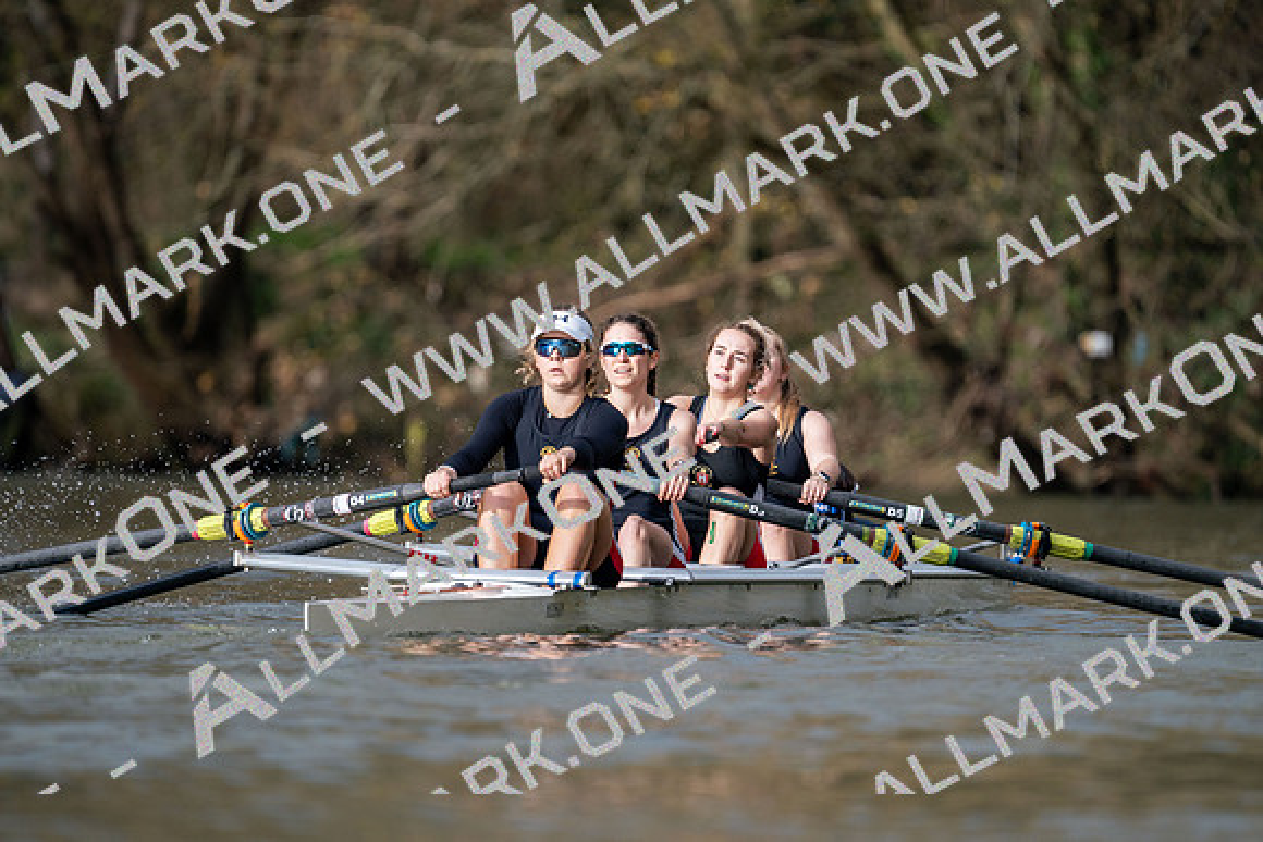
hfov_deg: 3.4
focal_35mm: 600
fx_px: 21054
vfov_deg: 2.3
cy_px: 421
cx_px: 632
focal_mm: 600
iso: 400
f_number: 6.3
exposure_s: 1/1600
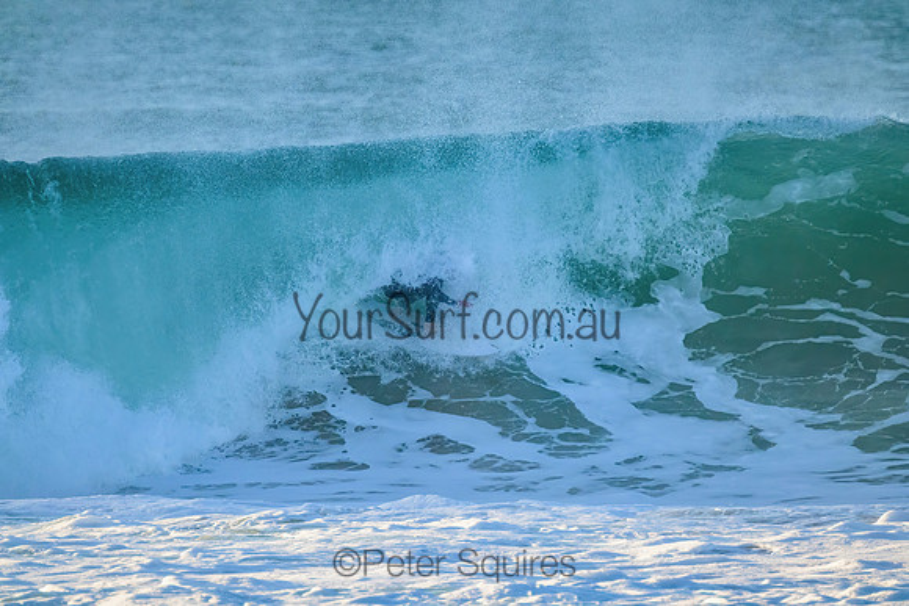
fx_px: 20204
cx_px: 454
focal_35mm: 800
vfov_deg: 1.7
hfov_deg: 2.6
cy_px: 303
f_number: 11
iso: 4000
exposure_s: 1/1600
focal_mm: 800
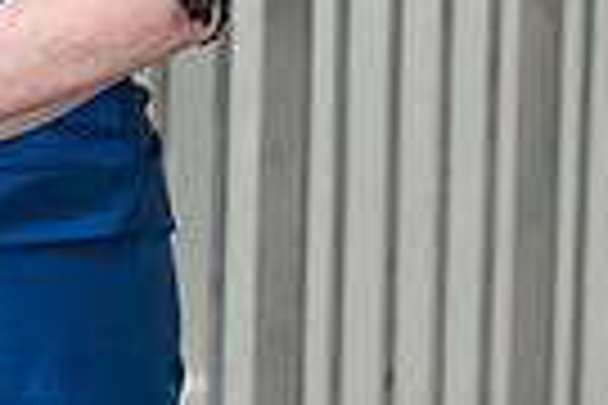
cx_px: -545
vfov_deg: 4.1
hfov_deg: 6.0
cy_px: -360
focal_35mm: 336
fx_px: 5674
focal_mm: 78
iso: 400
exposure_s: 1/125
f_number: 4.5
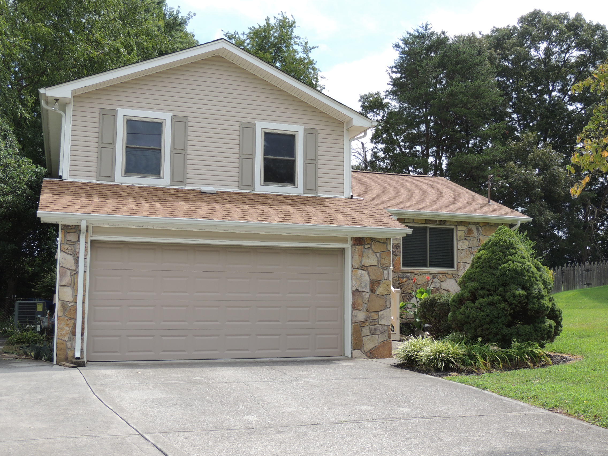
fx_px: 703
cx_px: 304
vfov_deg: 36.0
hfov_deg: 46.8
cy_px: 228
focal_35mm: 40
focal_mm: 7.1
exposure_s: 1/640
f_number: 3.3
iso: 100
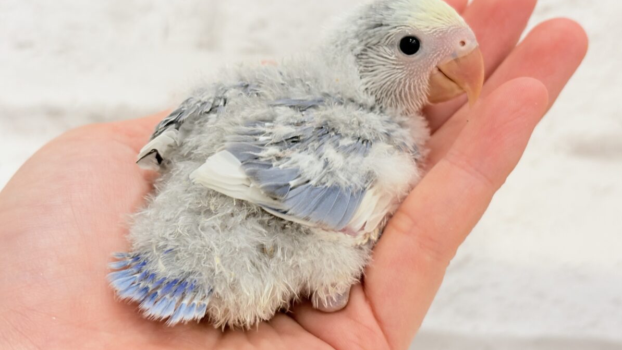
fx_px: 940
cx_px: 312
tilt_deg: -7.8
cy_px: 163
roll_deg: -2.7
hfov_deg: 36.6
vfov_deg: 21.1
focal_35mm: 57
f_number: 1.6
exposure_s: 1/50
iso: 64
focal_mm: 5.96
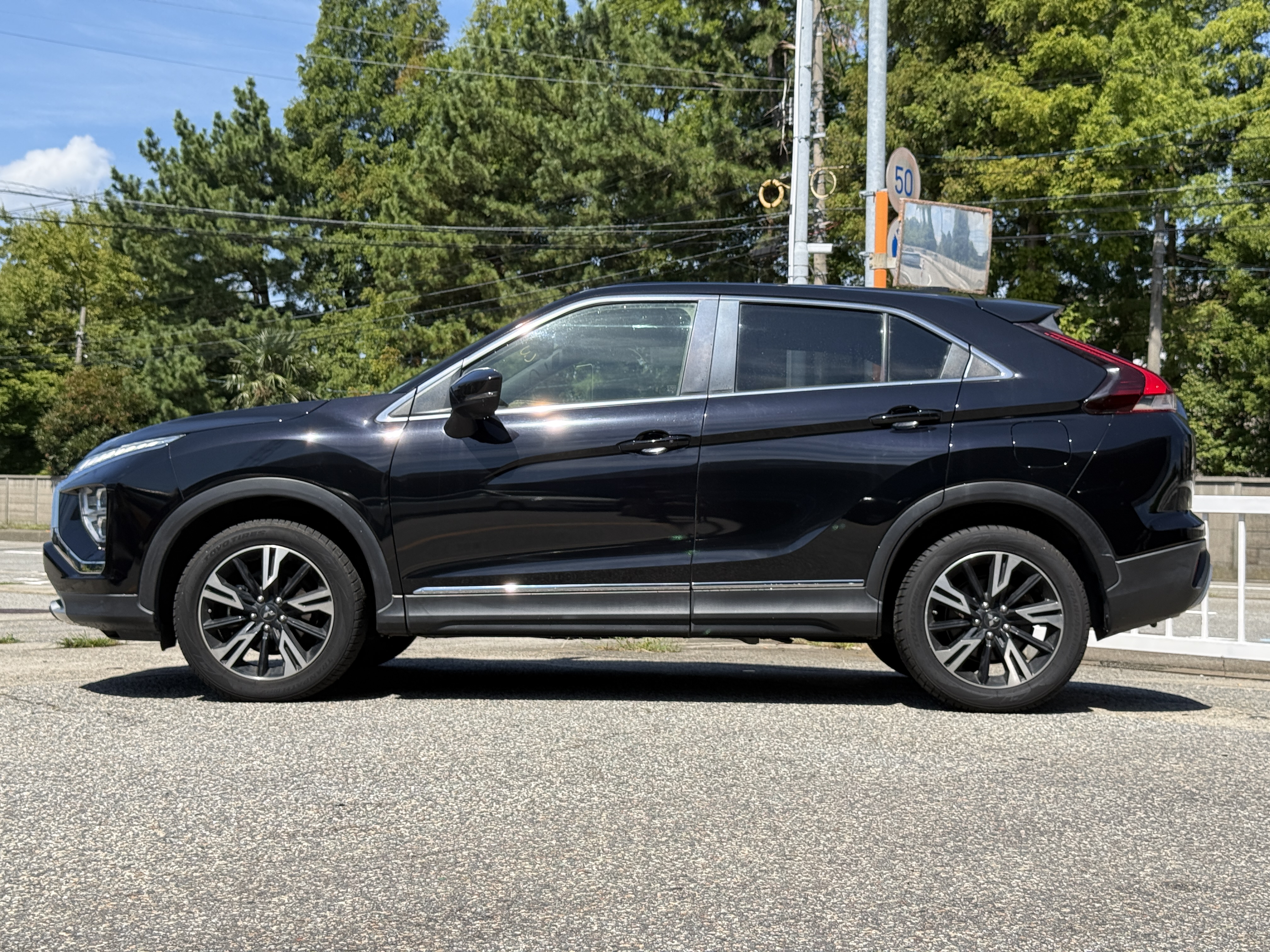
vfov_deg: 30.3
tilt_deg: +1.2
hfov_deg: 39.7
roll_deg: -0.9
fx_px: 1761
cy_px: 476
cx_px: 635
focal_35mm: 48
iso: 64
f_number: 1.78
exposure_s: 1/2762
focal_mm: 6.76
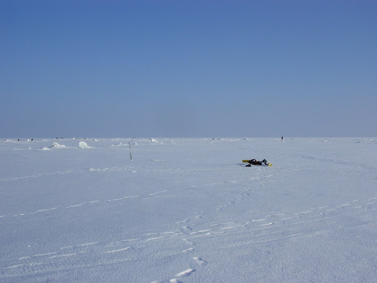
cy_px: 142
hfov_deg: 49.0
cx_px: 188
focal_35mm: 38
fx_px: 414
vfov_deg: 37.7
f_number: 4.9
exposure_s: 1/1149
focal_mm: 6.3
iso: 50
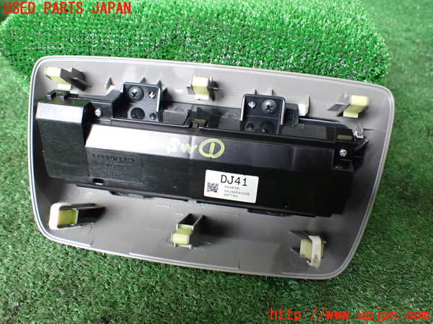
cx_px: 216
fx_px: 375
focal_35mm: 30
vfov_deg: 46.8
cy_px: 162
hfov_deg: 60.0
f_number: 2.3
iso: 800
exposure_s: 1/125
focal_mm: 5.4
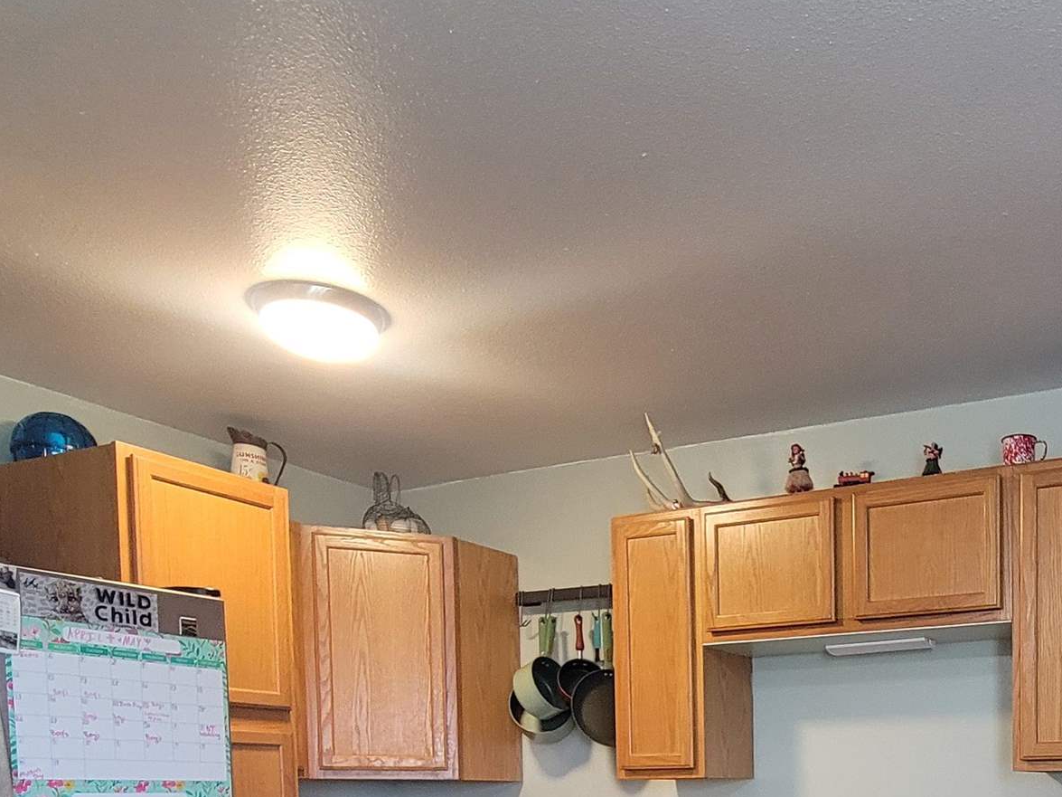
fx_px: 1043
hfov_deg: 50.3
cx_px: 866
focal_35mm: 34
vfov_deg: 35.4
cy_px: 889
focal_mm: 2.2
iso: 320
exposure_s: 1/40
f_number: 2.2
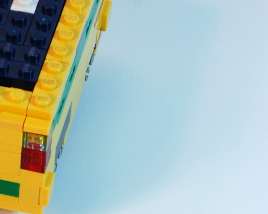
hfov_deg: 6.4
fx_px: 2354
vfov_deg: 5.2
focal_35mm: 297
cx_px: -239
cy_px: 67
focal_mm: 55
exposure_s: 1/8
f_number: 11
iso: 100
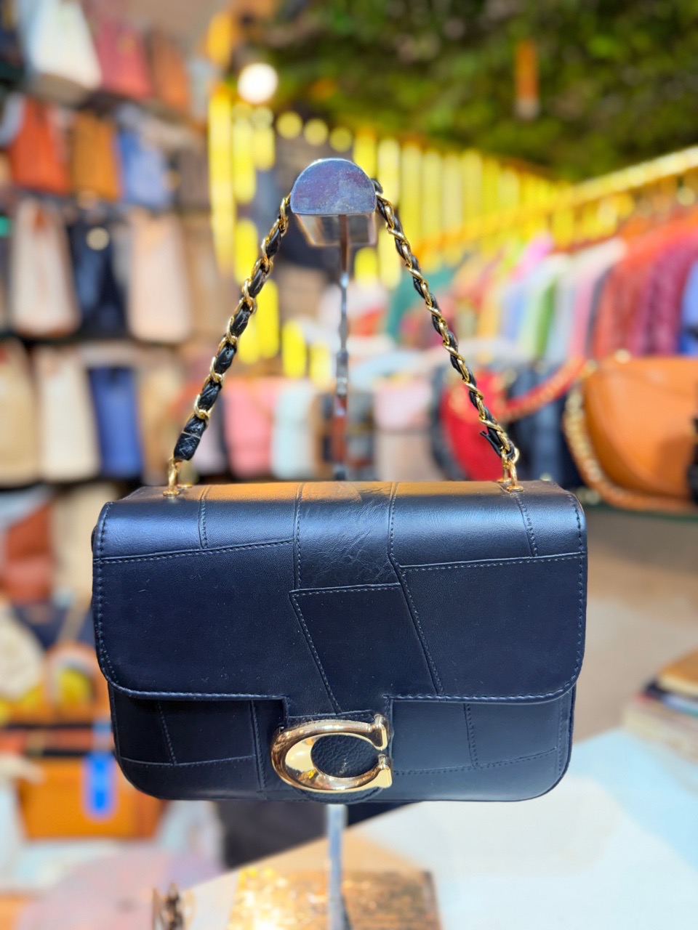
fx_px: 645
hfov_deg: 56.8
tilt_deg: -3.4
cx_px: 349
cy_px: 465
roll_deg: +0.5
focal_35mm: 24
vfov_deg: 71.6
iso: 160
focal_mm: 6.76
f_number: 1.78
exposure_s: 1/100
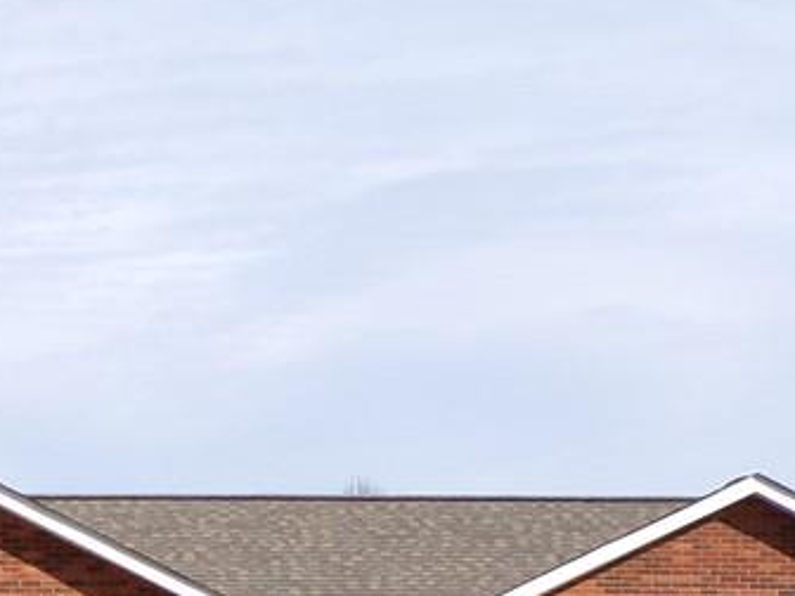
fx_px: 2940
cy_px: 854
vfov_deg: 11.2
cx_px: 97
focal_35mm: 128
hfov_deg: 15.2
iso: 80
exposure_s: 1/550
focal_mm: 7.6
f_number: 4.9
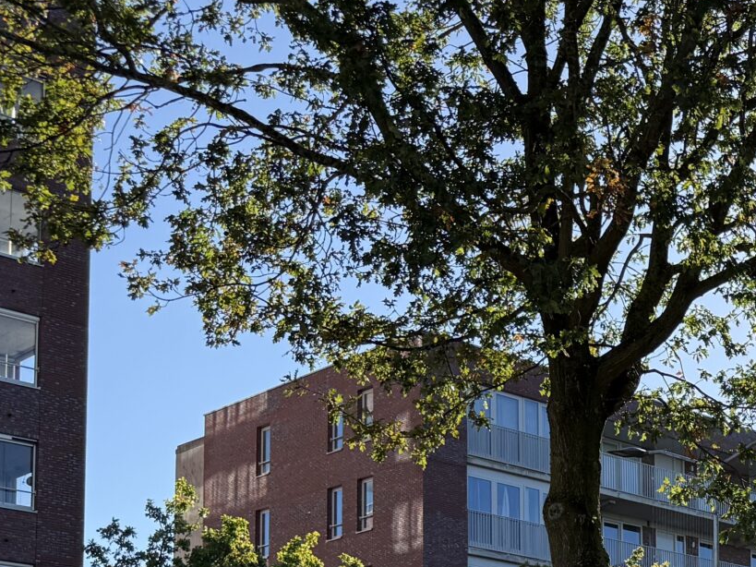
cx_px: 982
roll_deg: +0.8
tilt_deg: +5.8
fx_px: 1638
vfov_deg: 18.3
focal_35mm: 75
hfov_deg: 23.1
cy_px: 742
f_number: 1.78
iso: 100
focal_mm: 6.76
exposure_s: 1/2525
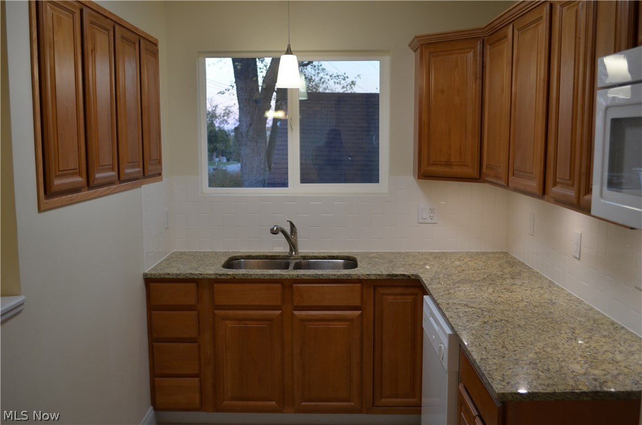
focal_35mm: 36
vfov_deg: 36.7
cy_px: 212
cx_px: 321
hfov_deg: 53.2
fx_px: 641
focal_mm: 24
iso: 400
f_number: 4.2
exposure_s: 1/80
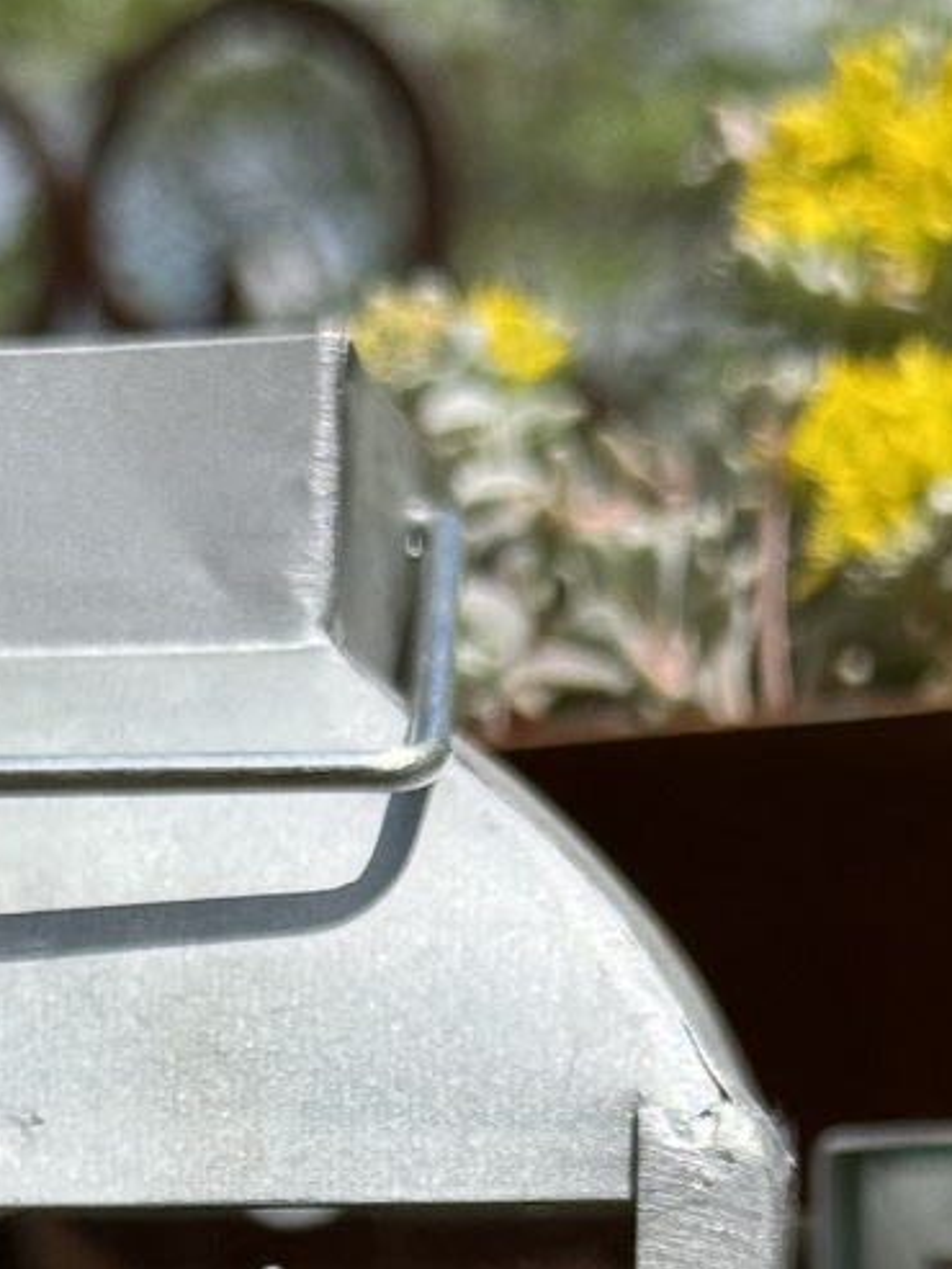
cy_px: 1846
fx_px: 5351
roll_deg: +1.6
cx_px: 398
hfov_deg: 10.2
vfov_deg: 12.9
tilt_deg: -7.0
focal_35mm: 146
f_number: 1.78
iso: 64
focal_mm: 6.76
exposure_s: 1/2717
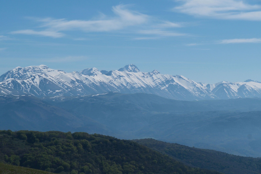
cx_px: 130
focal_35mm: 105
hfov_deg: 19.5
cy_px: 87
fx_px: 761
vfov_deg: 13.0
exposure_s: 1/3800
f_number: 9
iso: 800
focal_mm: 70
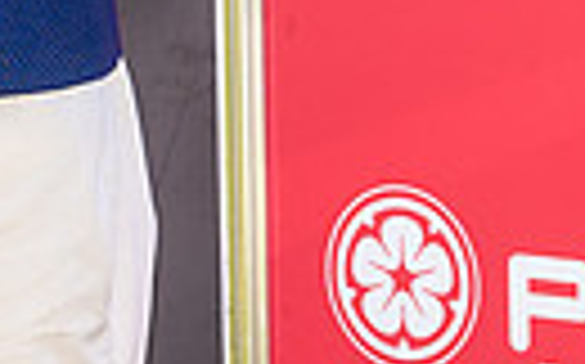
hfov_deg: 4.5
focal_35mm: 465
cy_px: -576
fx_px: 7407
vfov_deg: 2.8
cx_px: -313
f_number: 9
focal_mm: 82
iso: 200
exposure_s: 1/200
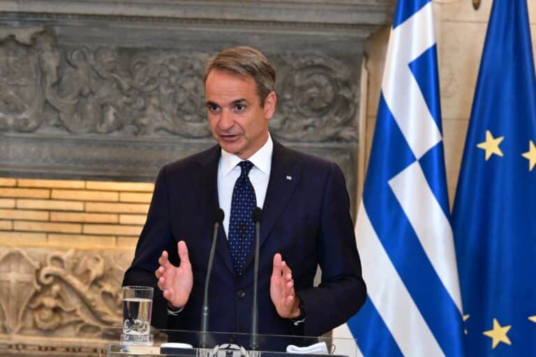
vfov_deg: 5.2
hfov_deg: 7.9
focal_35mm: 262
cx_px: 268
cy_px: 178
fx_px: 3901
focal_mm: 175
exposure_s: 1/400
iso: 8000
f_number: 5
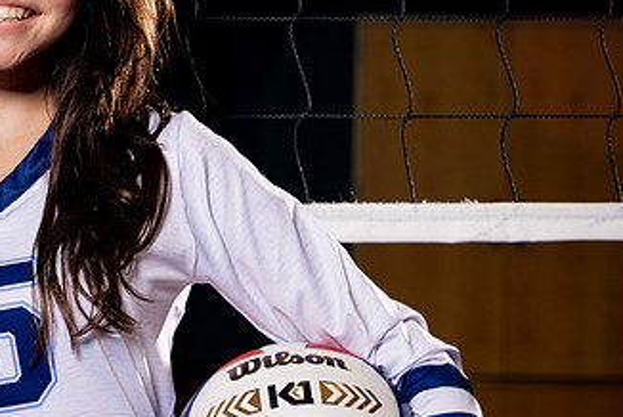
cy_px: 226
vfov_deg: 7.7
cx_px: 18
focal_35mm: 178
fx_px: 3083
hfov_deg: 11.4
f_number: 5.6
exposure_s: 1/125
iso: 250
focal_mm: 68
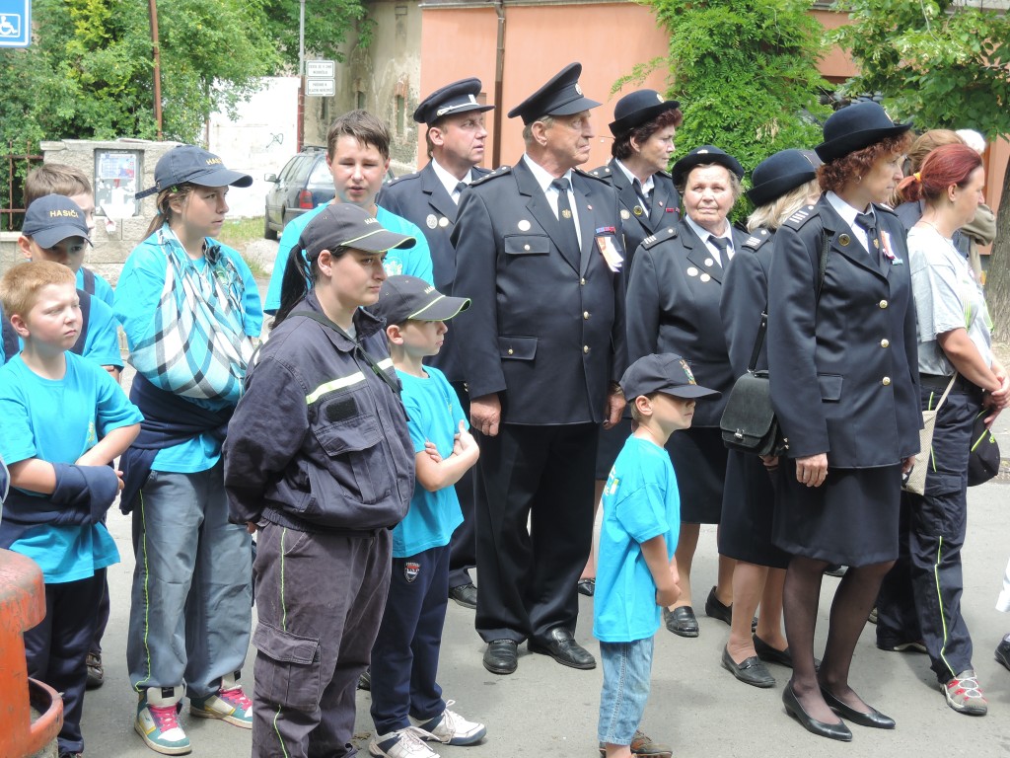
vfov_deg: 24.4
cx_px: 505
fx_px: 1751
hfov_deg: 32.2
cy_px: 379
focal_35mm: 60
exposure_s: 1/100
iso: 80
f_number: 4.7
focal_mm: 12.8
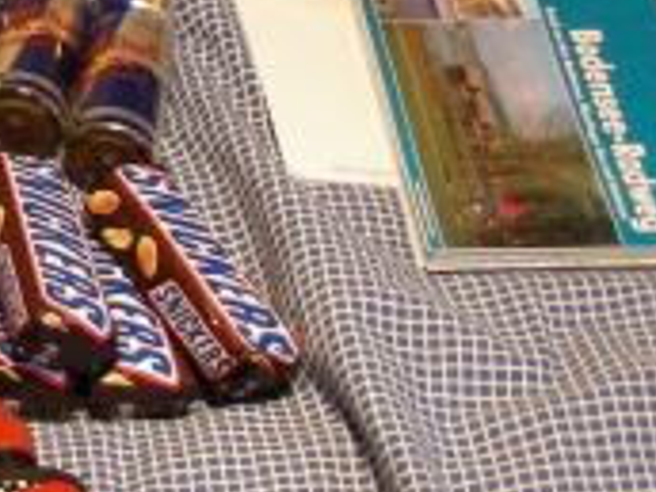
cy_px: 31
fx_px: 2672
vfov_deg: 10.5
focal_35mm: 141
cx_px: -366
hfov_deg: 13.1
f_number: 3.5
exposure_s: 1/14
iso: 200
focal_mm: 6.3
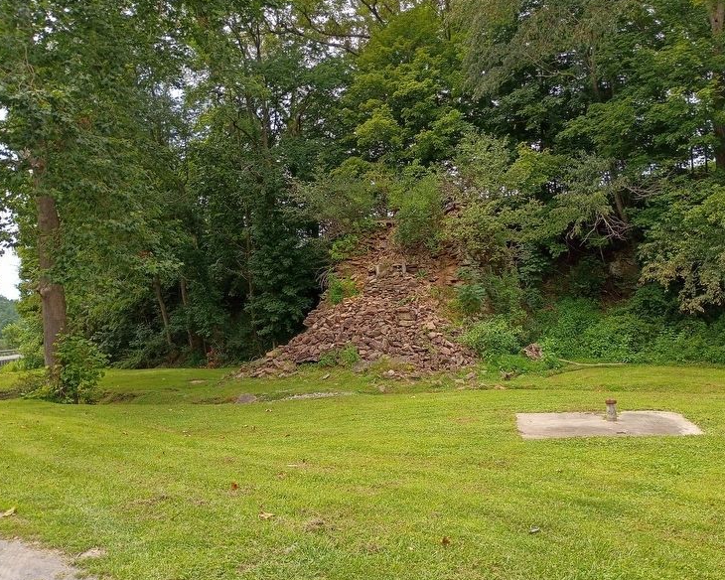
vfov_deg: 47.1
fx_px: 665
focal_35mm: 31
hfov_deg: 57.1
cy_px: 294
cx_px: 383
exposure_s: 1/450
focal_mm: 4.27
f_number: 1.8
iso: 100
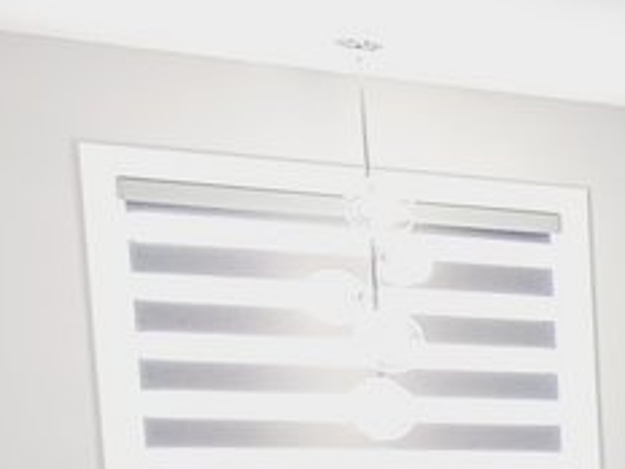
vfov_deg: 15.9
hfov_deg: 15.3
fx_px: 1553
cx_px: 1420
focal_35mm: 86
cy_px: 674
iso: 160
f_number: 2.2
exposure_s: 1/60
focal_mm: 2.2
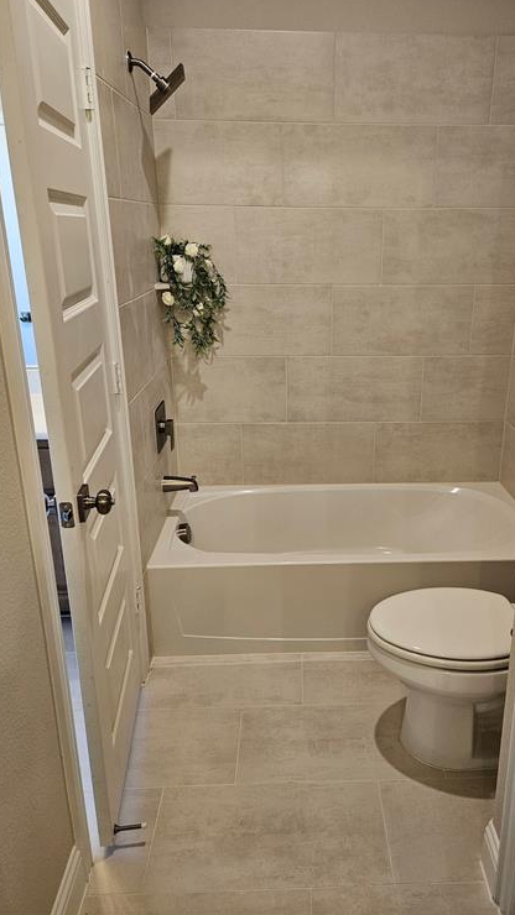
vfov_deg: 71.9
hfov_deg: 44.0
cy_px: 441
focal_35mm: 26
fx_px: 631
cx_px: 323
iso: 250
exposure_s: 1/120
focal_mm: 5.4
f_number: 1.8
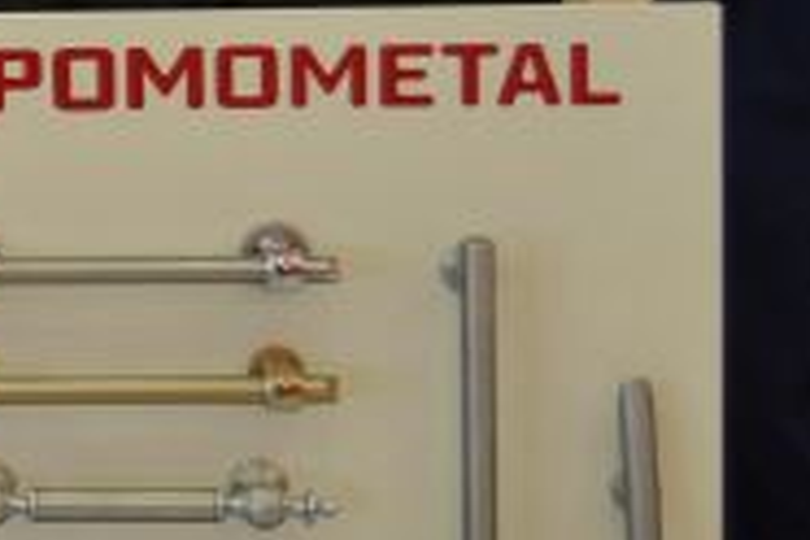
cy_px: -268
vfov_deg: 9.0
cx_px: -553
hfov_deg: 12.8
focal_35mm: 148
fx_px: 3333
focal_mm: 23
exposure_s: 1/60
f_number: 3.8
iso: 720
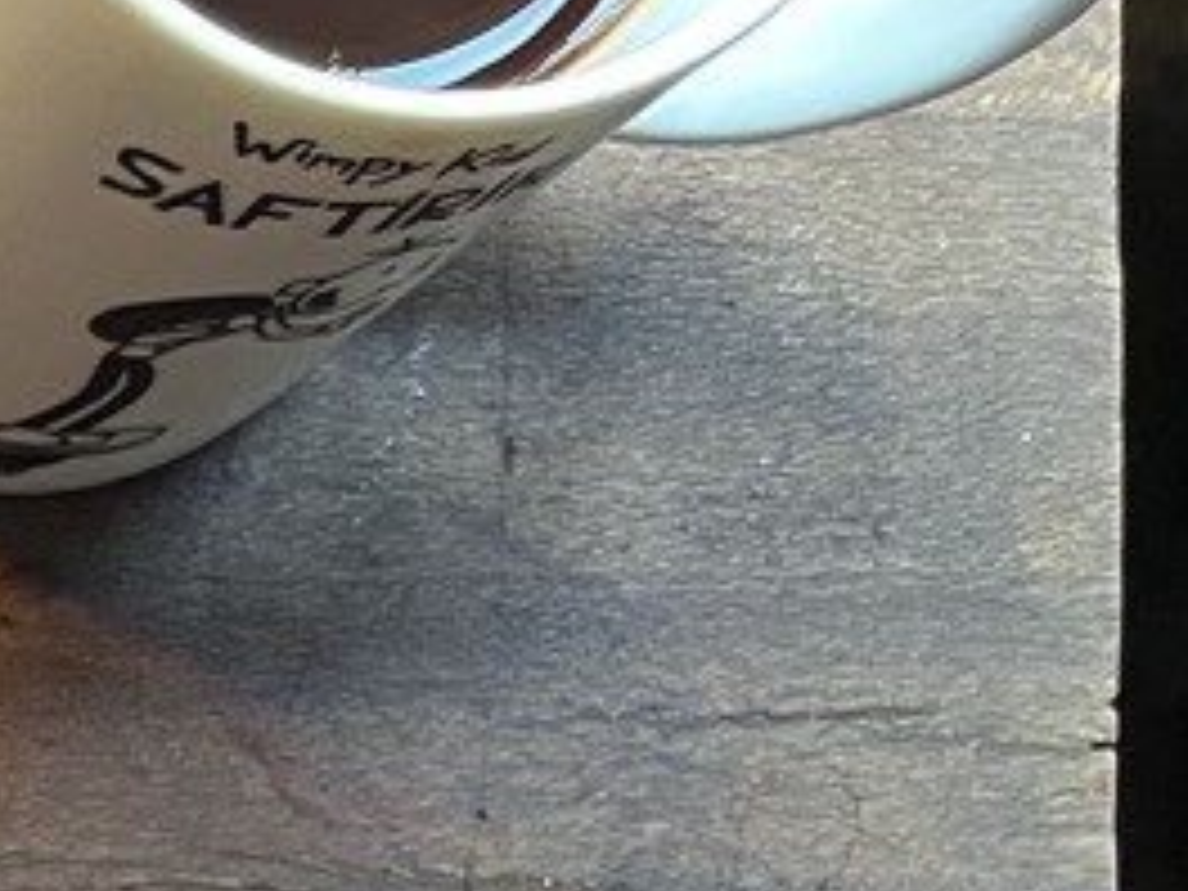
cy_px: 2200
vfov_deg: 9.5
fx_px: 4736
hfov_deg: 11.4
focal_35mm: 138
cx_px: -1836
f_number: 1.6
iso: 125
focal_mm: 5.1
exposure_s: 1/98
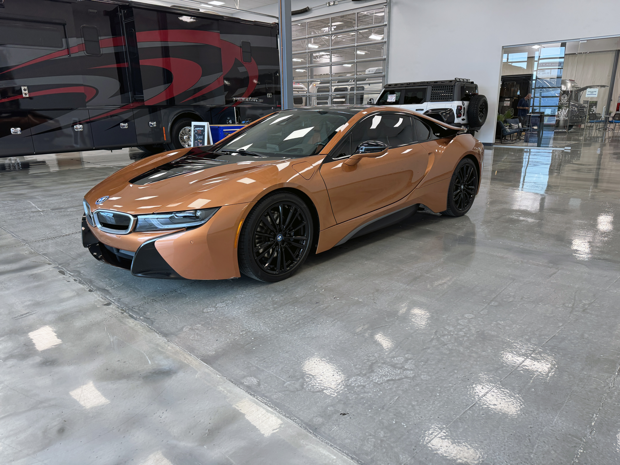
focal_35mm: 24
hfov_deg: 71.6
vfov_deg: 56.8
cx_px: 310
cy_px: 232
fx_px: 430
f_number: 1.78
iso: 125
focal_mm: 6.76
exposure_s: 1/120
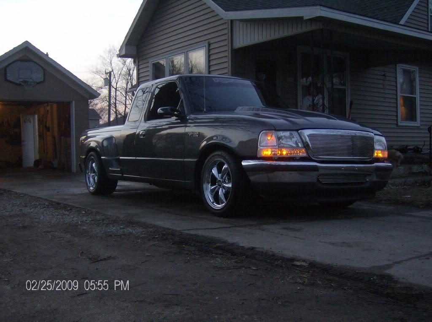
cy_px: 161
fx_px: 473
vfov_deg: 37.6
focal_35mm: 38
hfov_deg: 49.1
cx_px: 216
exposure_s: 1/66.6
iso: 200
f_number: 2.9
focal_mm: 6.4
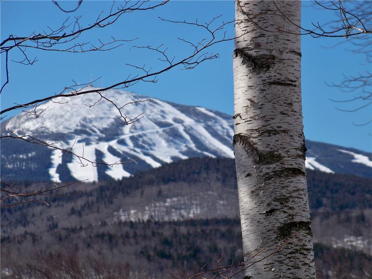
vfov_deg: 6.7
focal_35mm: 223
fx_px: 2396
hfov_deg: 8.9
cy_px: 140
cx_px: 186
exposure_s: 1/1000
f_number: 3.6
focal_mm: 33.3
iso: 64
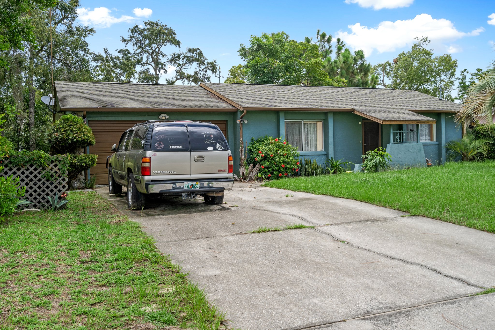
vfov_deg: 37.8
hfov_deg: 54.4
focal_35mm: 35
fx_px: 481
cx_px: 248
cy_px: 165
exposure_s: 1/80
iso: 320
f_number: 8
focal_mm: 35
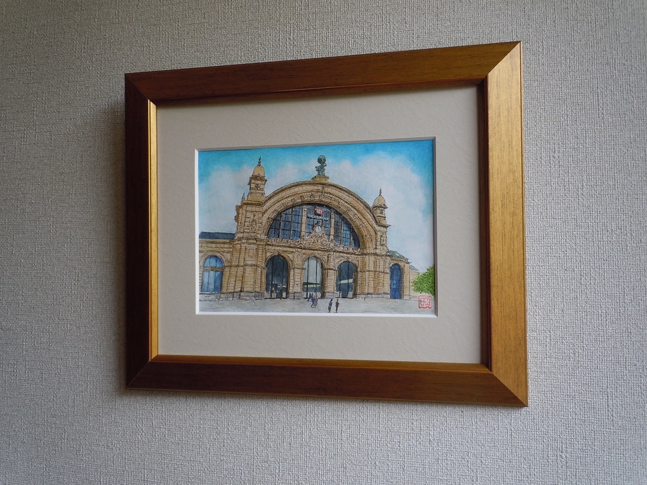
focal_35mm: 28
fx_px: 523
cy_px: 242
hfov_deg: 63.4
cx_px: 324
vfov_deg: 49.7
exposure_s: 1/60
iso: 100
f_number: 3.7
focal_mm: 5
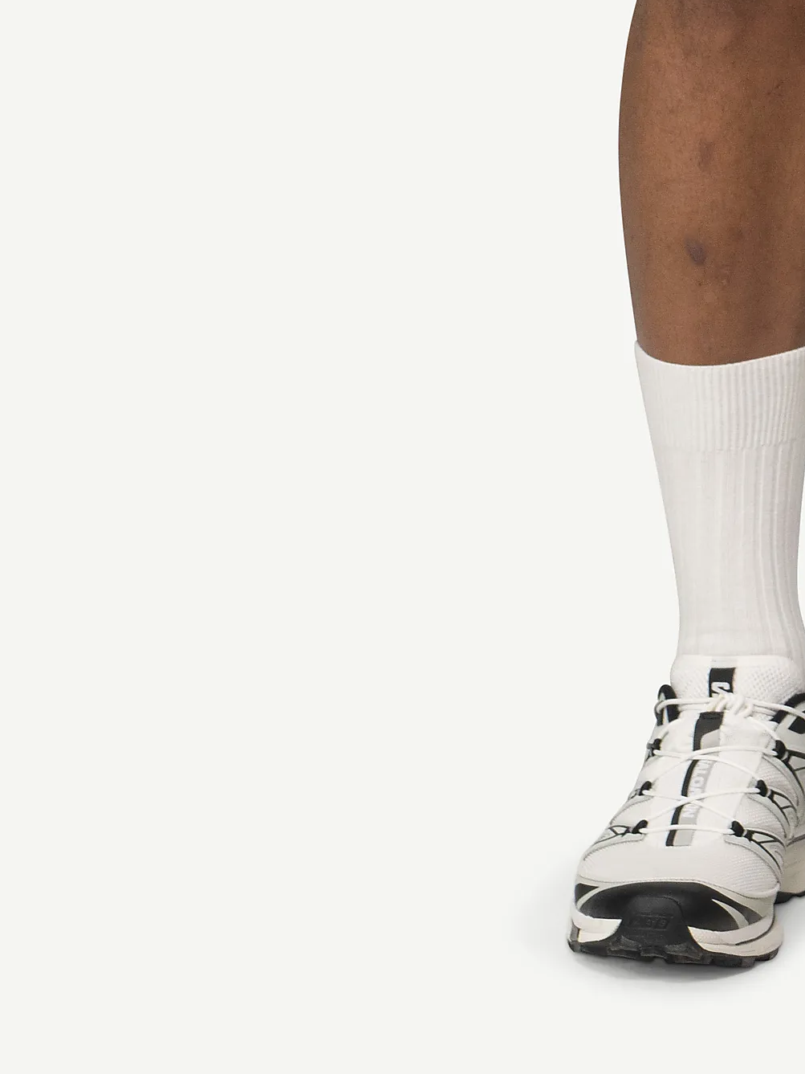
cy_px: -832
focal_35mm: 290
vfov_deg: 6.7
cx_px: 919
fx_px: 8991
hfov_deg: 5.1
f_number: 5
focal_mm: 70
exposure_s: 1/80
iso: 500
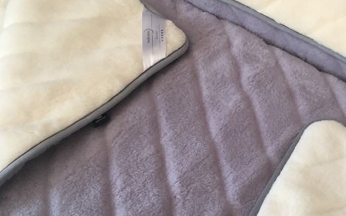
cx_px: 233
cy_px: 112
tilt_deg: -49.9
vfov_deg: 27.4
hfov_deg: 42.0
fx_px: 443
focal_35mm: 47
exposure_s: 1/33
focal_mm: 4.15
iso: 40
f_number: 2.2
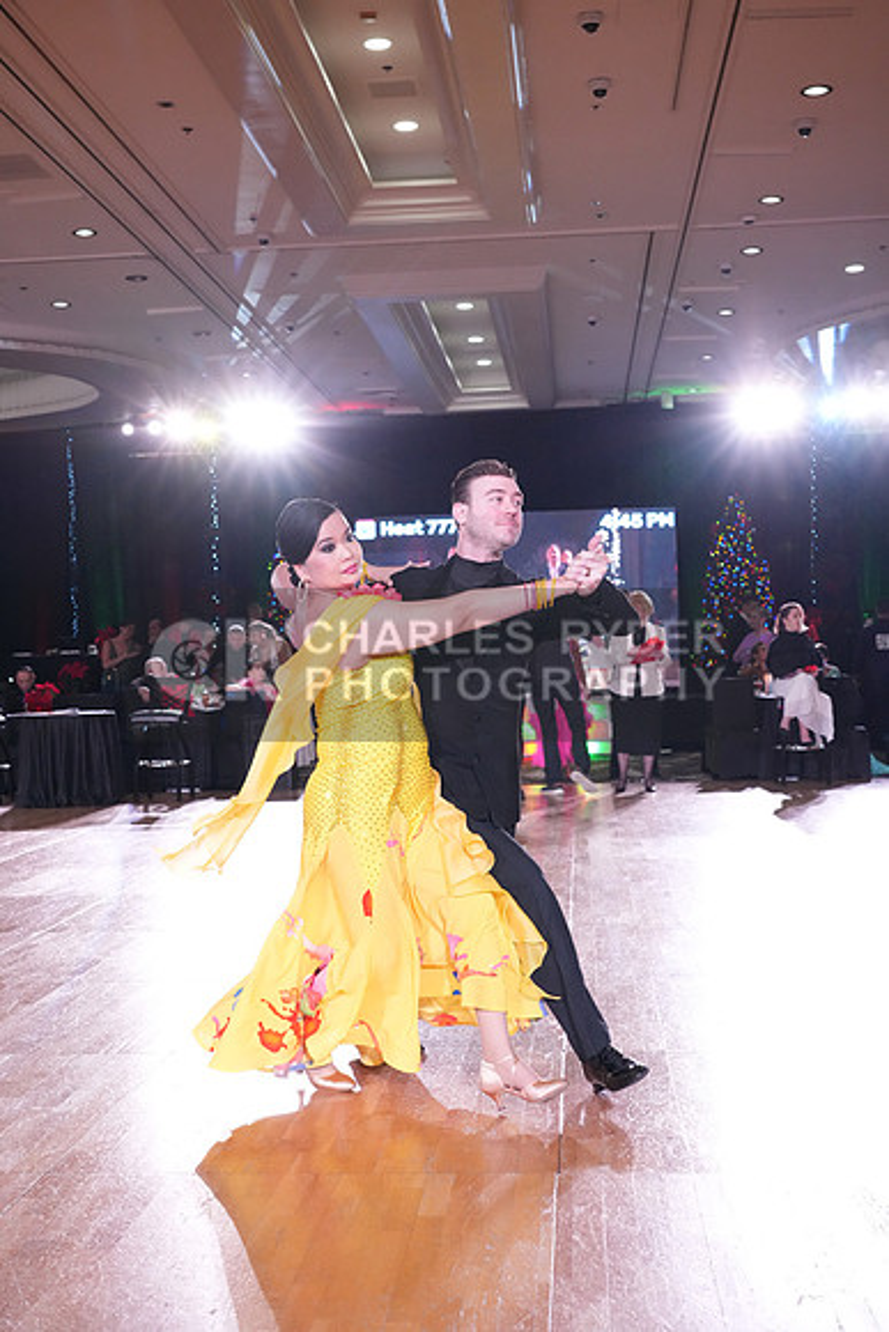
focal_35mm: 42
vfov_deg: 46.4
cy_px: 666
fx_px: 1555
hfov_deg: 31.9
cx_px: 444
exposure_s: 1/320
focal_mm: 42
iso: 5000
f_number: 5.6
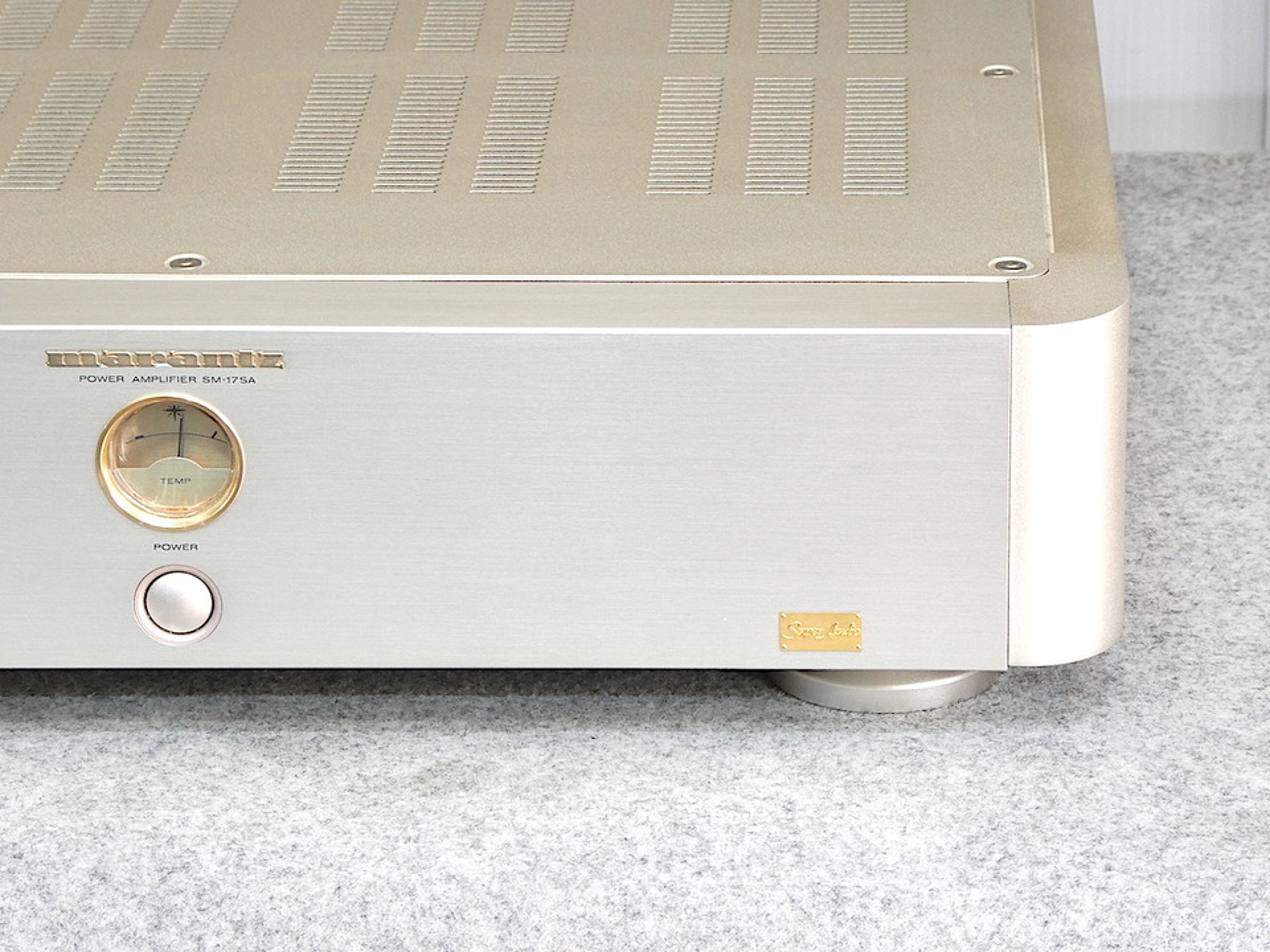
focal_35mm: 135
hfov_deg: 14.6
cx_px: 635
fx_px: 4953
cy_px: 476
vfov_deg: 11.0
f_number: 5.6
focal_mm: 24.2
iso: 400
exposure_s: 1/15
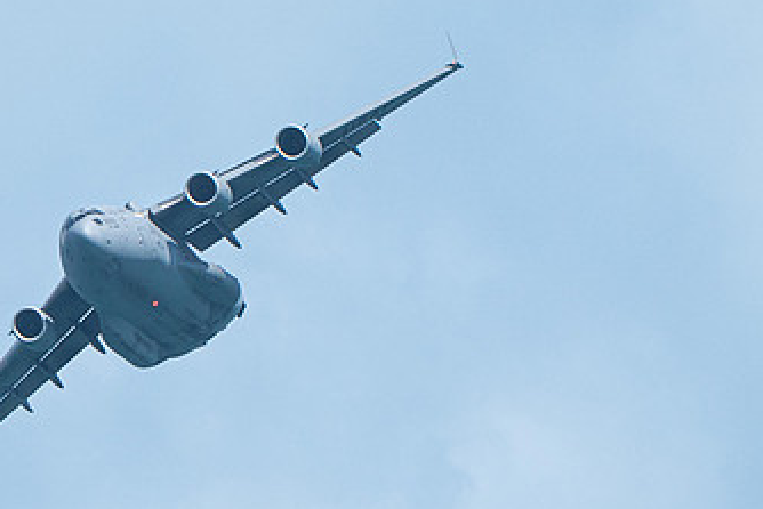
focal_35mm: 1369
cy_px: 287
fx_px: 29026
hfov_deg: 1.5
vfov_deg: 1.0
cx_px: -75
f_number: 10
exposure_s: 1/1250
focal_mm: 400
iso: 640
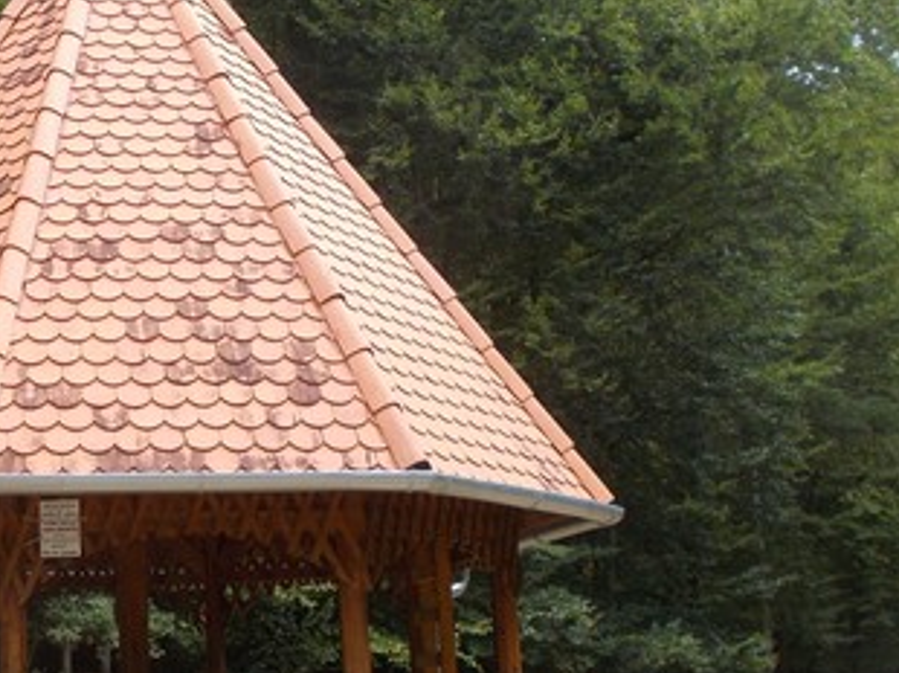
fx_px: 1635
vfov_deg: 23.3
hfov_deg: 29.9
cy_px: 323
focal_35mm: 63
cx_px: 154
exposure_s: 1/125
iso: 80
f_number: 3.2
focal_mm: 4.6
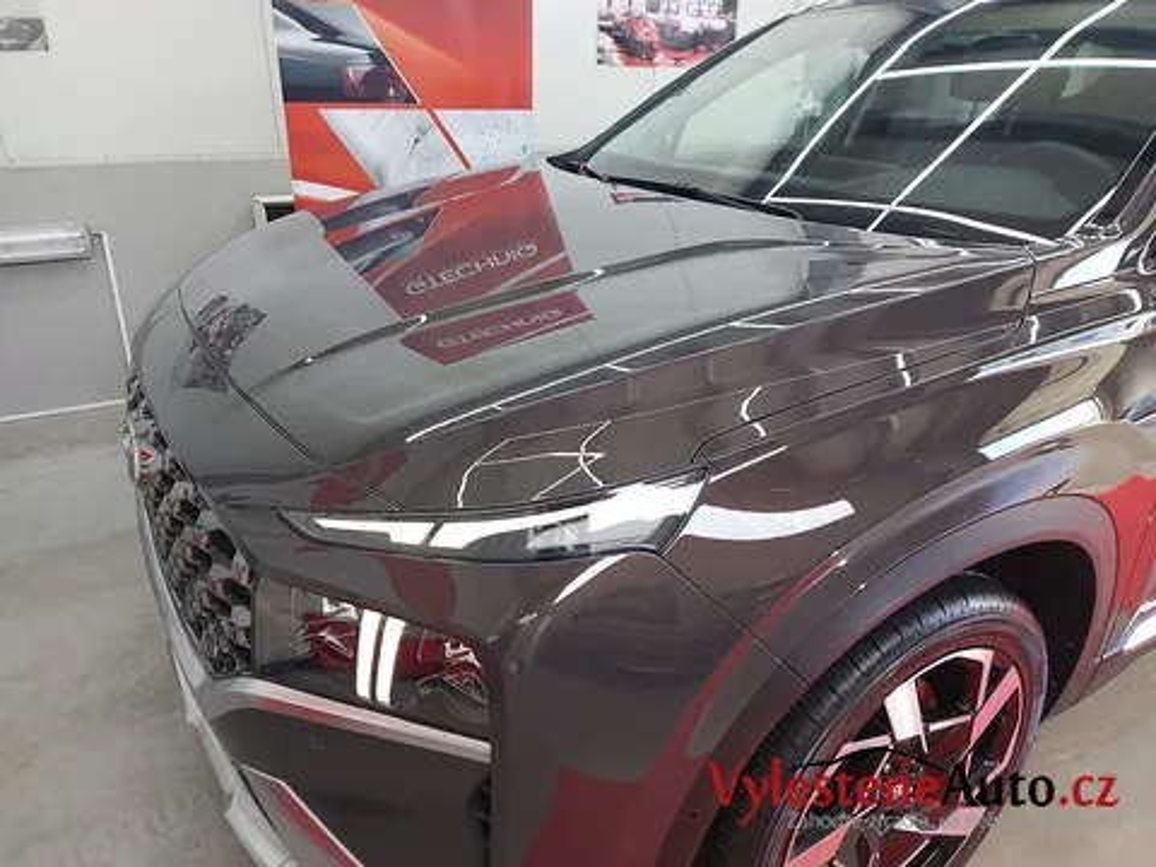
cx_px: 578
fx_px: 801
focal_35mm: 24
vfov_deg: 56.8
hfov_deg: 71.6
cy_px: 434
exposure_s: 1/50
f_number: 1.8
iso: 80
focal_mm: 5.23
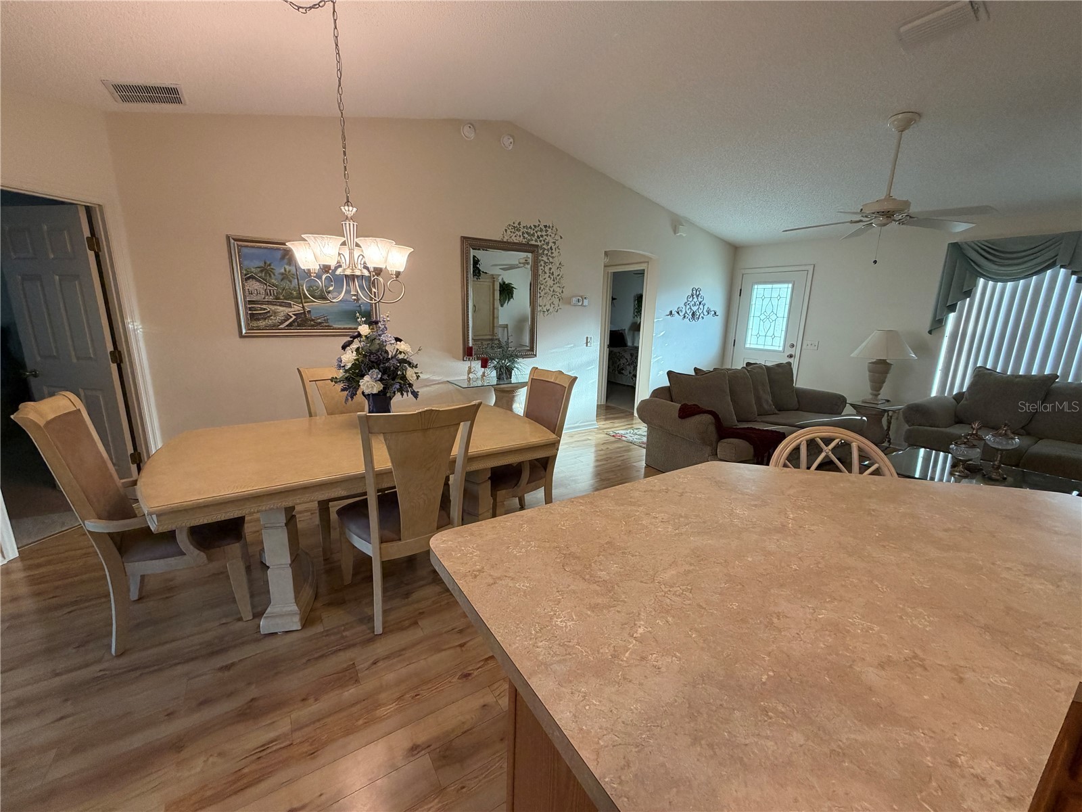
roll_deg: -0.4
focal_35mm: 14
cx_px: 541
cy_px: 406
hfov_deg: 102.1
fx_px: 438
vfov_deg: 85.7
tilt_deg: -13.3
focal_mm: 2.22
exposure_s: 1/60
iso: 250
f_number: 2.2
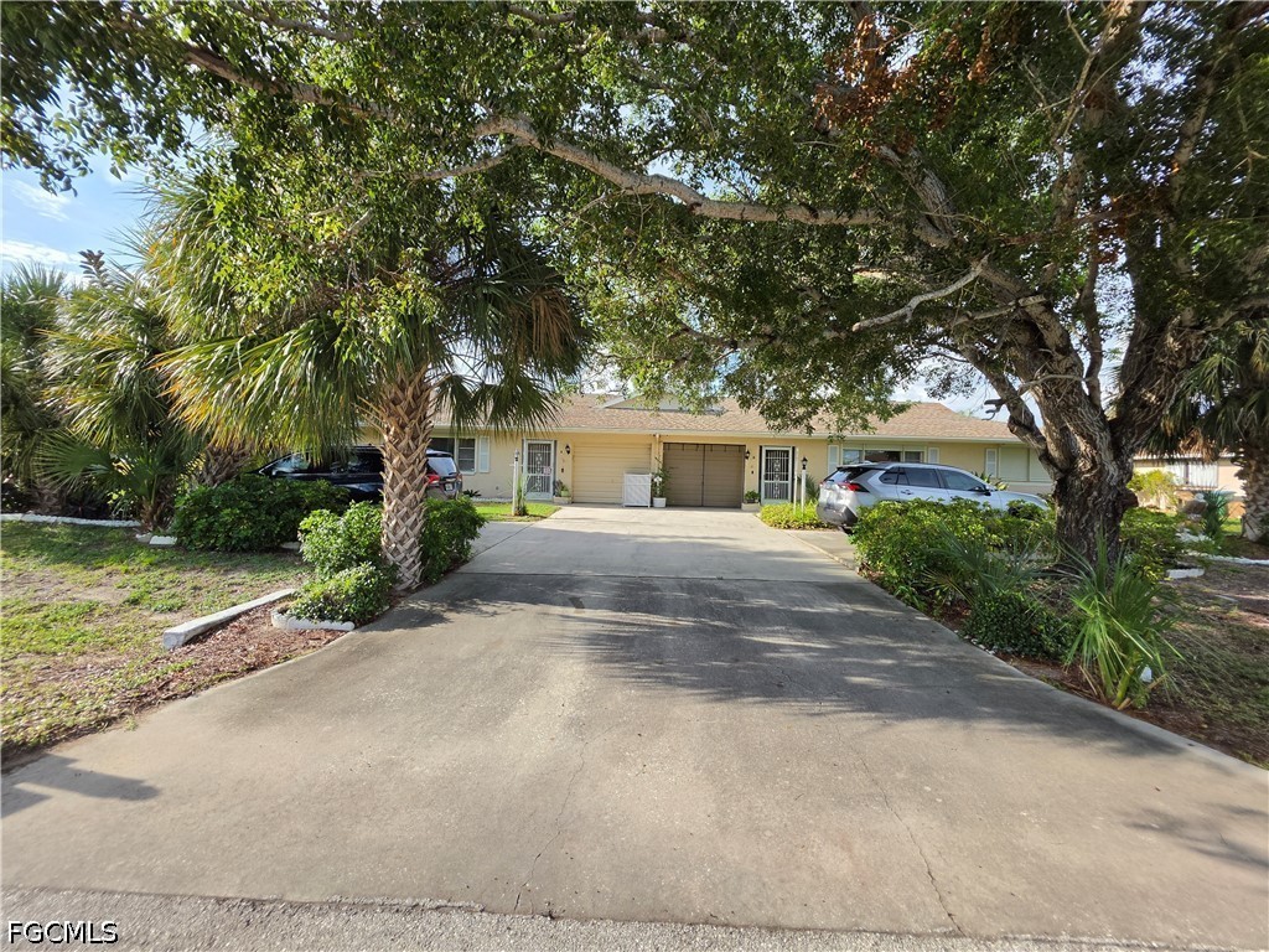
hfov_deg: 106.2
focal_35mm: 13
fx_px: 477
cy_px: 476
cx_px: 634
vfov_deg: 89.9
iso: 32
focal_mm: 2.2
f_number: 1.9
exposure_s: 1/895
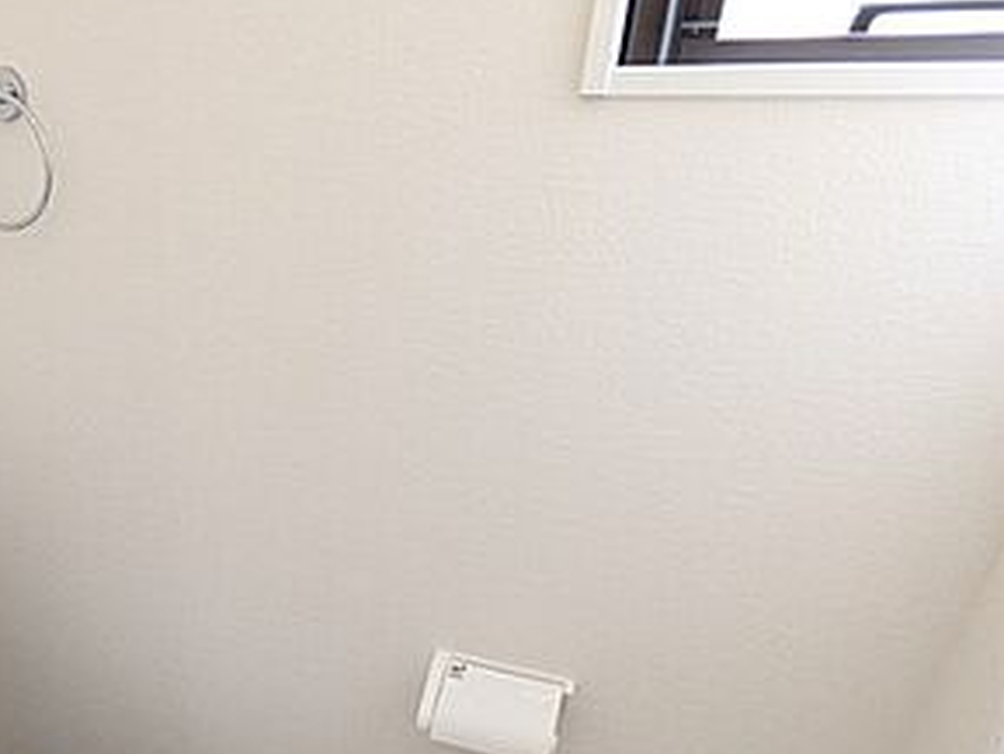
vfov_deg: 44.6
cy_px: 599
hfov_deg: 57.1
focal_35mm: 30
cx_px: 257
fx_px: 870
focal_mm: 1.83
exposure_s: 1/40
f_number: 2.2
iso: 634
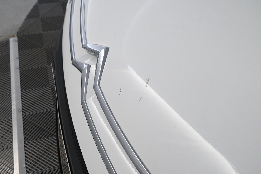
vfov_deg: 36.2
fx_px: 266
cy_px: 87
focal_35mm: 37
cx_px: 130
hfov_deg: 52.2
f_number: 5
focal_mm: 24.5
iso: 1600
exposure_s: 1/100
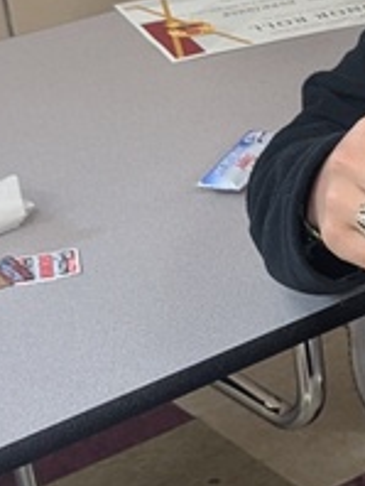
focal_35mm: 124
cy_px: 241
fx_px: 1740
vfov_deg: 15.9
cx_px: 768
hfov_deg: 10.8
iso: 206
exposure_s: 1/24
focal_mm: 6.81
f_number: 1.85
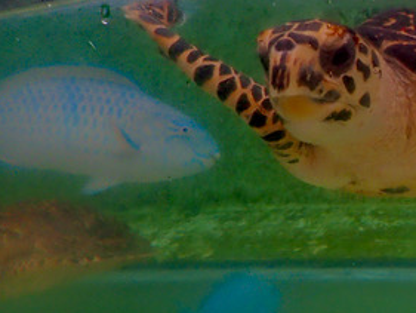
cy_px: 93
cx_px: 410
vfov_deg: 25.5
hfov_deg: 31.4
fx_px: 685
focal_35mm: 57
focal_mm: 4.5
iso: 100
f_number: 2.8
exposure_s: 1/800
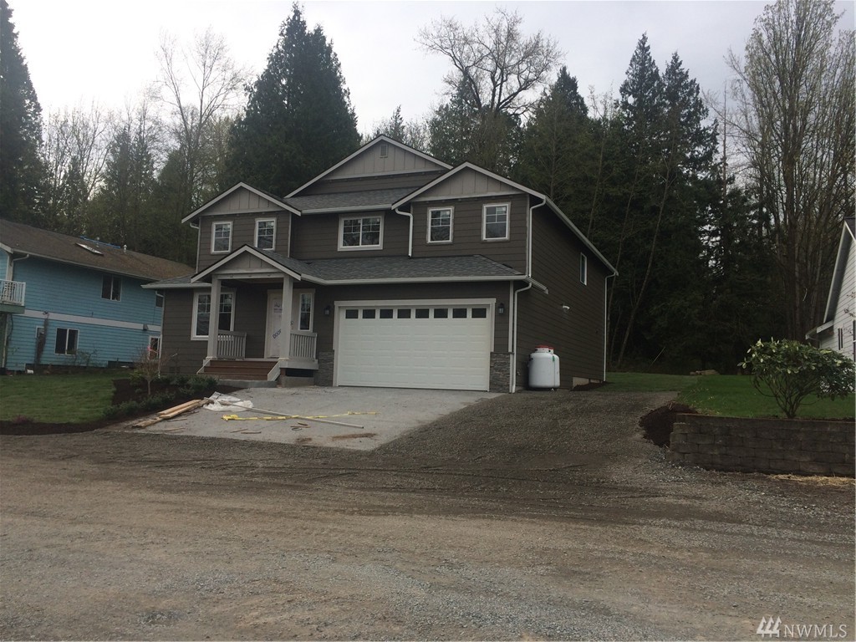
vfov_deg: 48.2
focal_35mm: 29
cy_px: 321
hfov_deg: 61.7
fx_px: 717
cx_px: 428
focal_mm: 4.15
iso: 32
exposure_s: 1/1053
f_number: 2.2
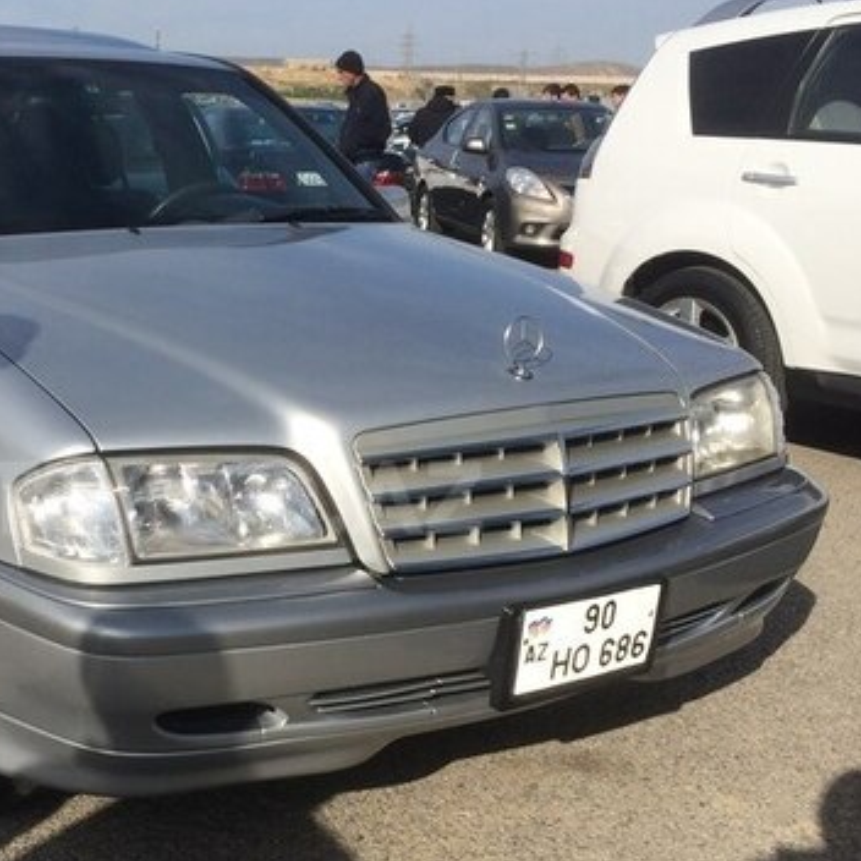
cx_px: 232
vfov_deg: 35.3
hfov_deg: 34.7
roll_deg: -0.7
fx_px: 1351
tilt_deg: -13.1
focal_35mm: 48
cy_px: 498
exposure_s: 1/3425
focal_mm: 4.15
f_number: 2.2
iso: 32
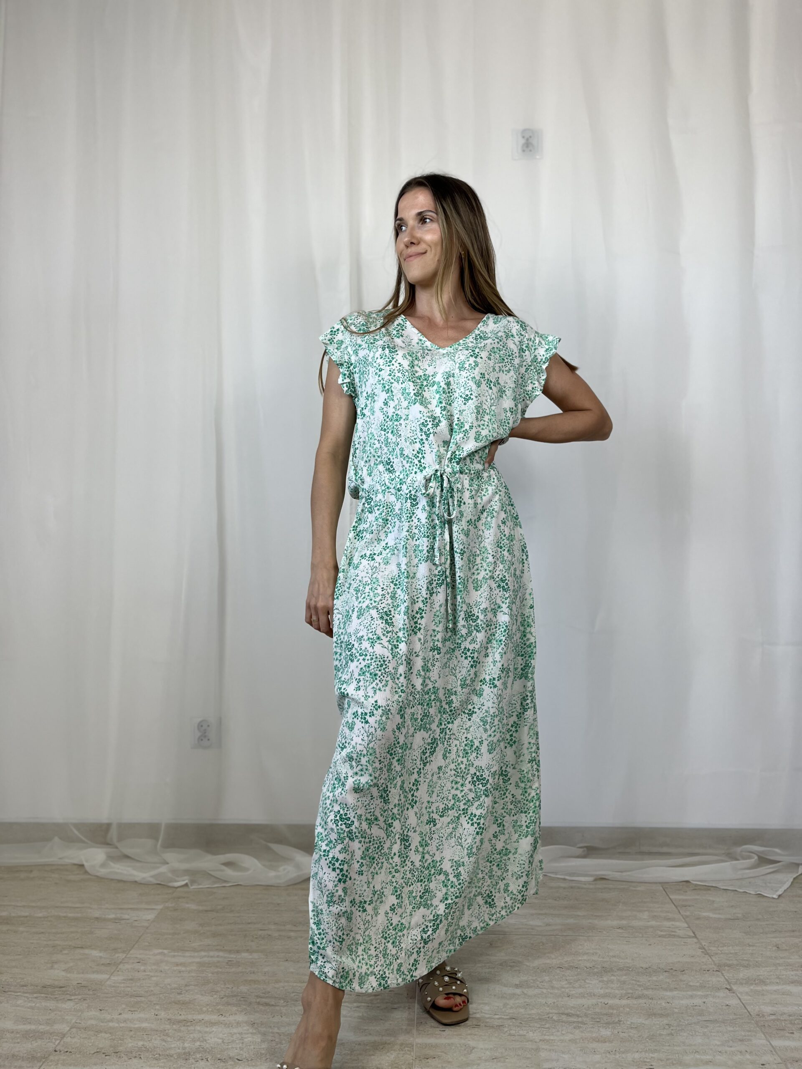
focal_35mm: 26
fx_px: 803
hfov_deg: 53.1
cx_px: 401
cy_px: 534
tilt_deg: +0.6
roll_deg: +0.4
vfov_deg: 67.3
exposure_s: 1/122
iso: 32
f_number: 1.6
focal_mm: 5.1
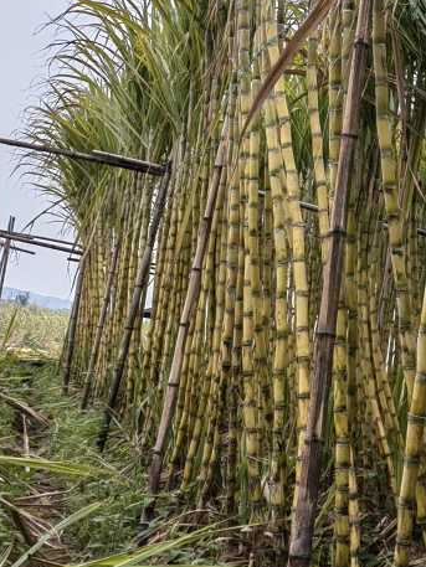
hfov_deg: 22.6
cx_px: 407
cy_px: 195
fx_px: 1033
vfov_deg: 30.5
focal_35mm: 63
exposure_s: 1/1776
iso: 50
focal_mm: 5.52
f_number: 1.9
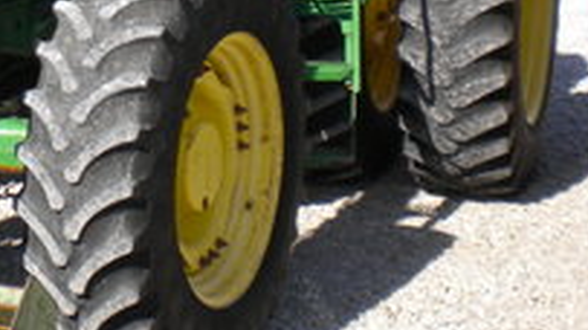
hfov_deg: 19.7
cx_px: -122
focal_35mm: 102
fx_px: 1590
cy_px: -20
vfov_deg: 11.7
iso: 80
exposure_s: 1/438
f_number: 4.6
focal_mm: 6.3
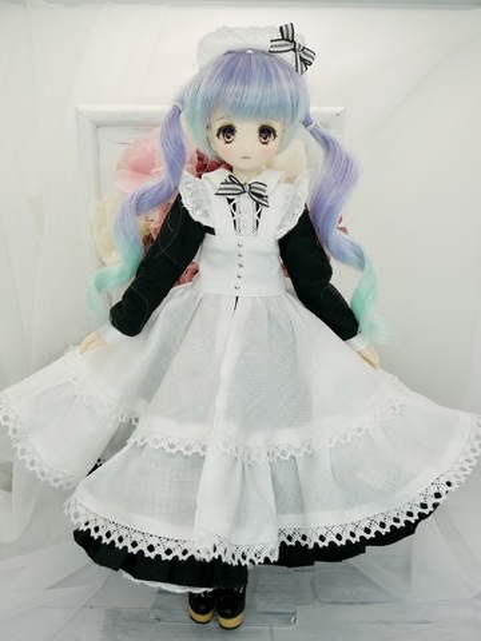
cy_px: 320
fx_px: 519
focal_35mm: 28
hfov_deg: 49.7
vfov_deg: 63.4
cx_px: 240
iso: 200
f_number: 7.1
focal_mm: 14
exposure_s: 1/30
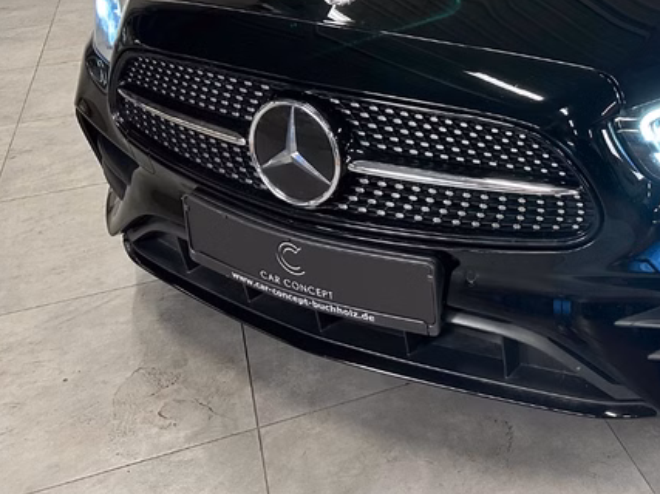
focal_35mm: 45
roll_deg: +0.6
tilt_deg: -20.0
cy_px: 60
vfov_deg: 30.9
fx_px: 858
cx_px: 553
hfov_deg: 39.9
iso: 500
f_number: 1.78
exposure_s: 1/55
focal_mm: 6.86
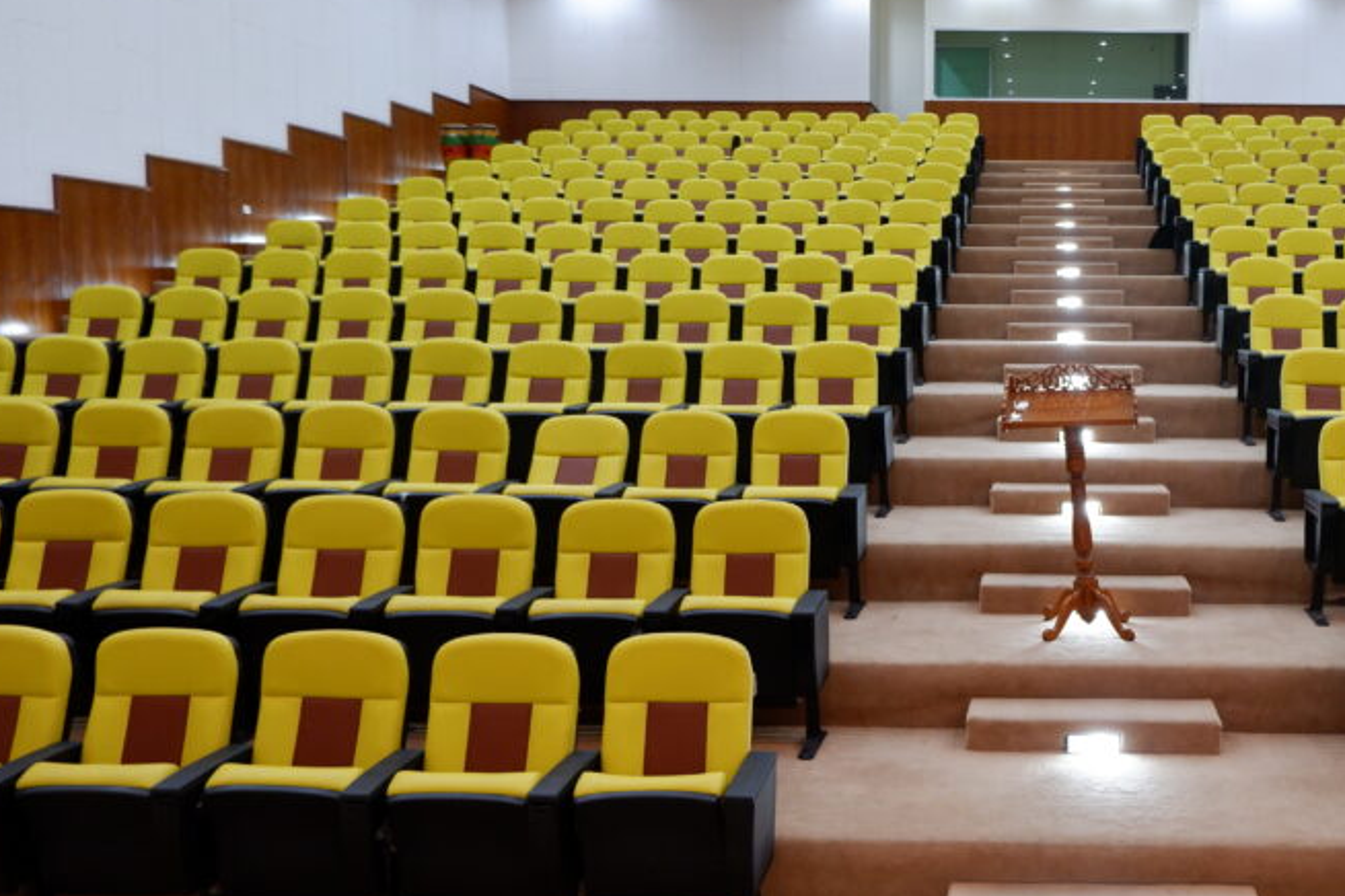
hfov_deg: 50.7
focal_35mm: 36
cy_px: 424
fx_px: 1345
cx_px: 1022
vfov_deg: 36.9
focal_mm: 15
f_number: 3.5
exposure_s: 1/17
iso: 800
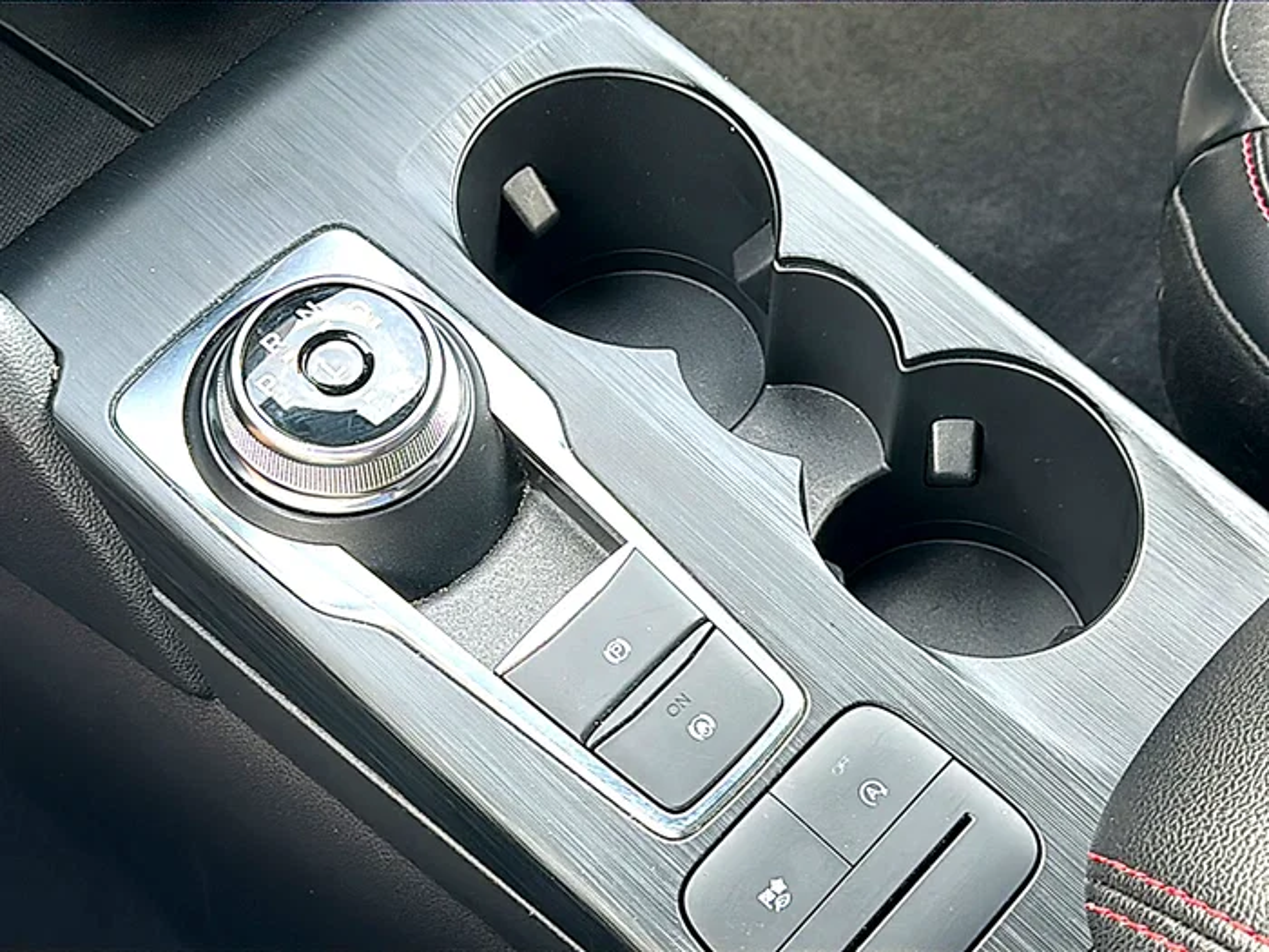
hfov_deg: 38.2
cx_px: 634
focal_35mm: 50
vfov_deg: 29.1
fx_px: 1833
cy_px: 476
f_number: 1.78
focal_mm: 6.86
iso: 50
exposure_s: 1/56
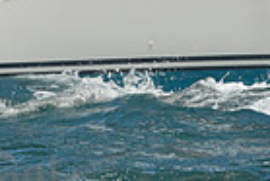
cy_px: -81
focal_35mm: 1167
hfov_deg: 1.8
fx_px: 8762
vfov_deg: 1.2
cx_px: -256
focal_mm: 280
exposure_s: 1/800
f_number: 9
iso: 280
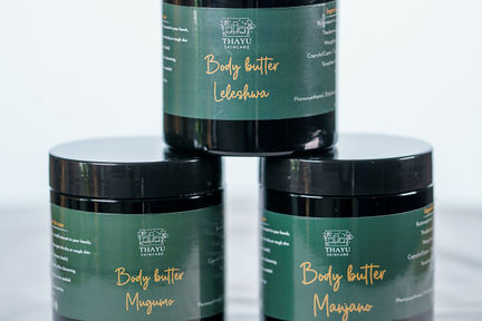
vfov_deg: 8.0
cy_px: 123
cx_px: 241
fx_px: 2303
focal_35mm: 172
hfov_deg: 11.9
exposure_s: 1/100
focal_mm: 116
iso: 100
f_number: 2.8
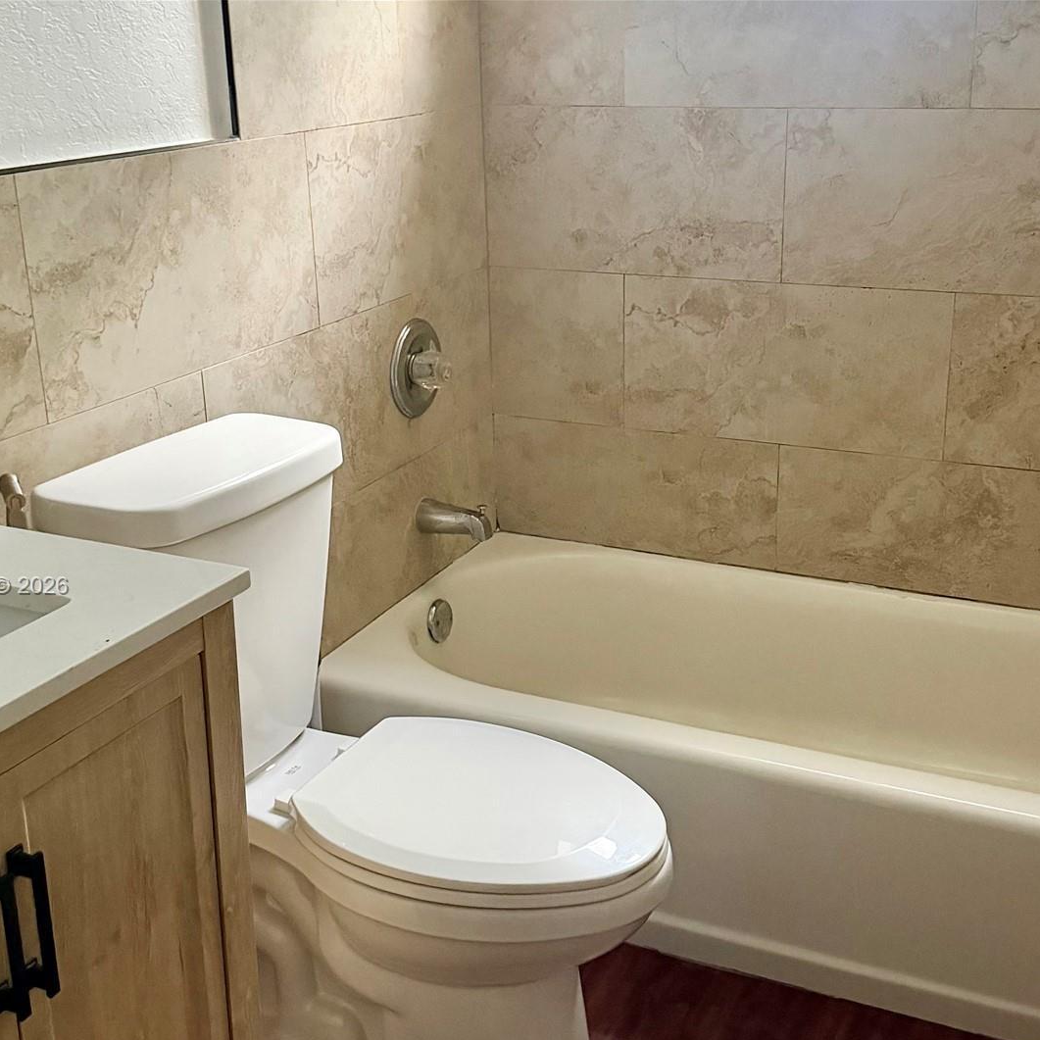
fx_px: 1088
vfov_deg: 51.0
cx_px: 547
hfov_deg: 51.1
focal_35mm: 32
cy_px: 587
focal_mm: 6.76
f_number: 1.78
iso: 1000
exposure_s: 1/40
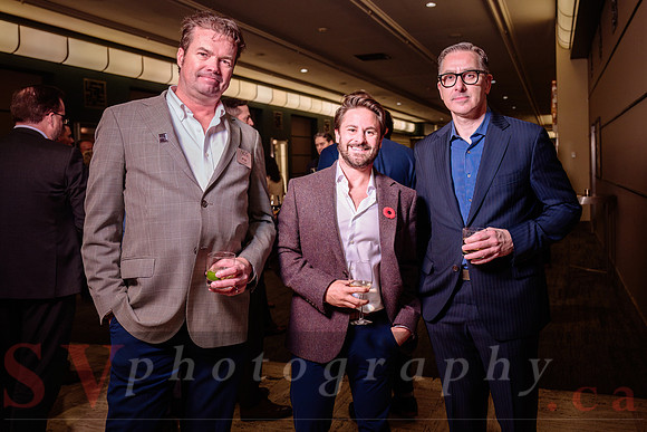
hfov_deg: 58.7
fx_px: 572
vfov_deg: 41.2
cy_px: 186
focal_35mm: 32
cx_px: 368
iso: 800
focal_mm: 28
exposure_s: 1/80
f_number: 3.5
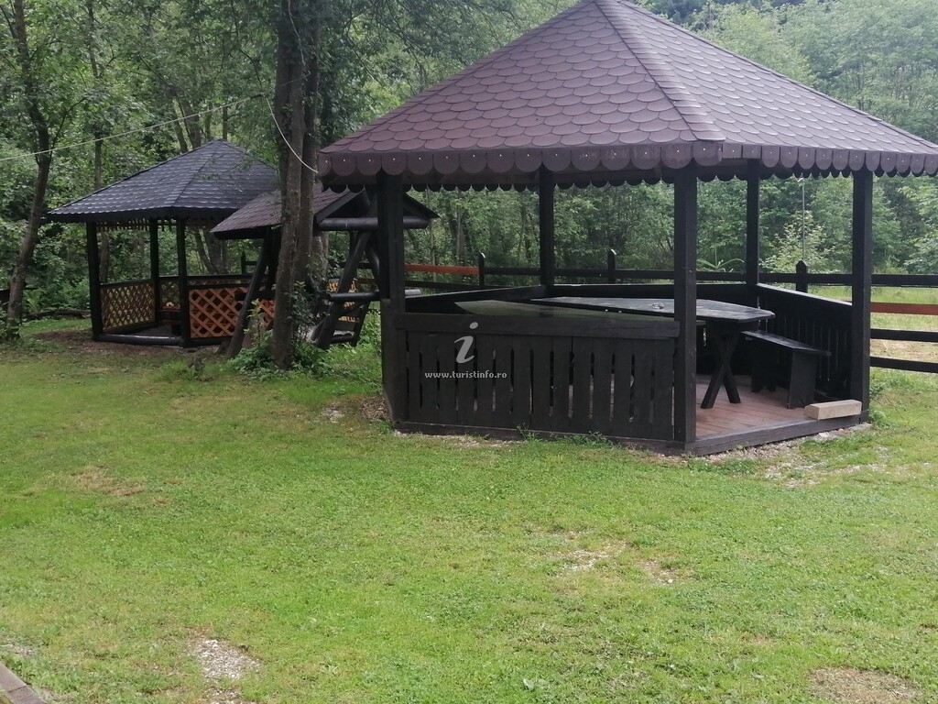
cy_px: 352
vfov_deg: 36.8
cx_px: 469
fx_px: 1057
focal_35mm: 39
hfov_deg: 47.9
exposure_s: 1/100
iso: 80
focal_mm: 3.96
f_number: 1.8
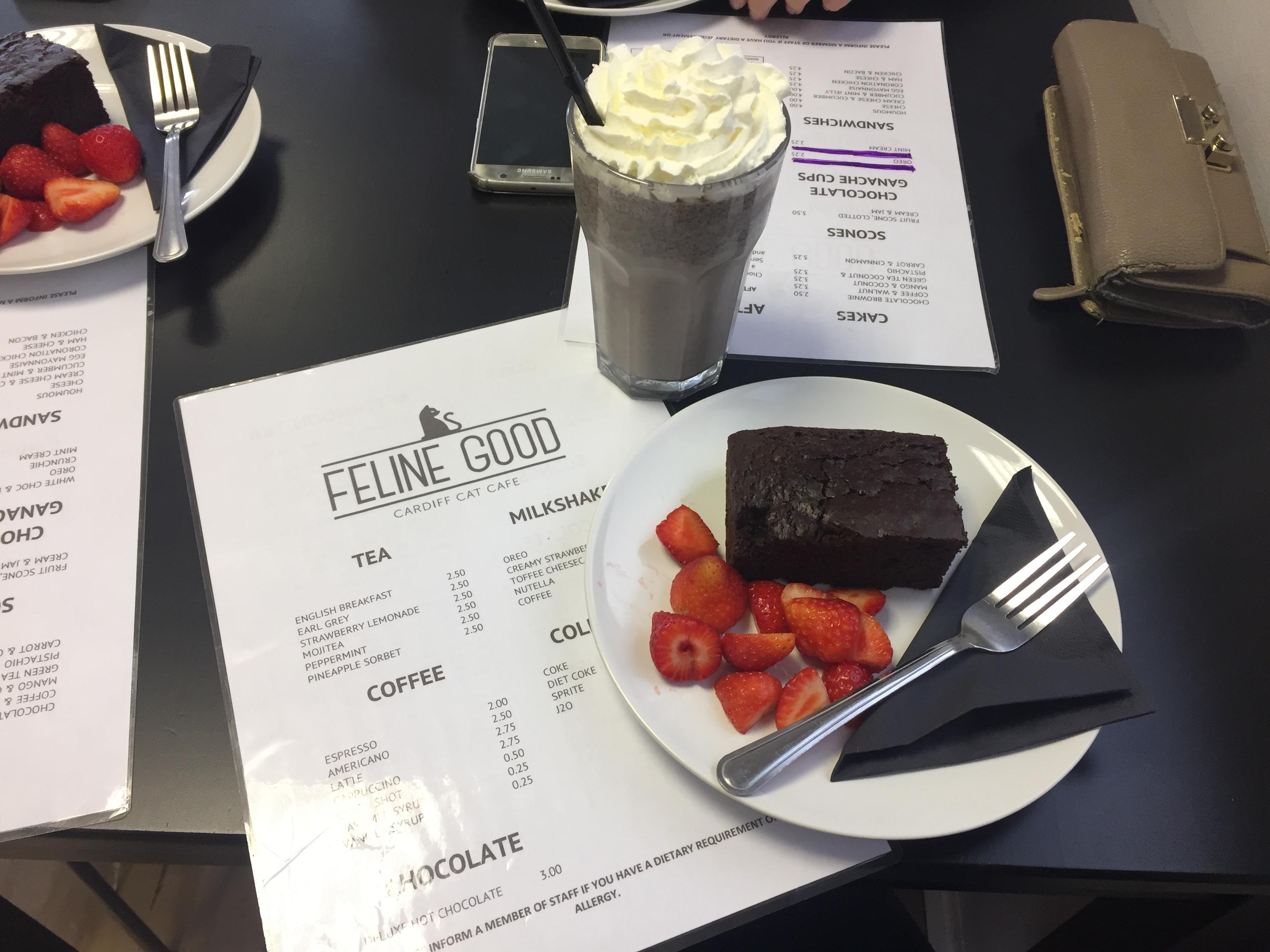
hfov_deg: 61.7
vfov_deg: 48.2
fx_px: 1064
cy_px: 476
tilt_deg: -54.1
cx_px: 635
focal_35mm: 29
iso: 32
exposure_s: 1/33
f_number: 2.2
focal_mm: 4.15
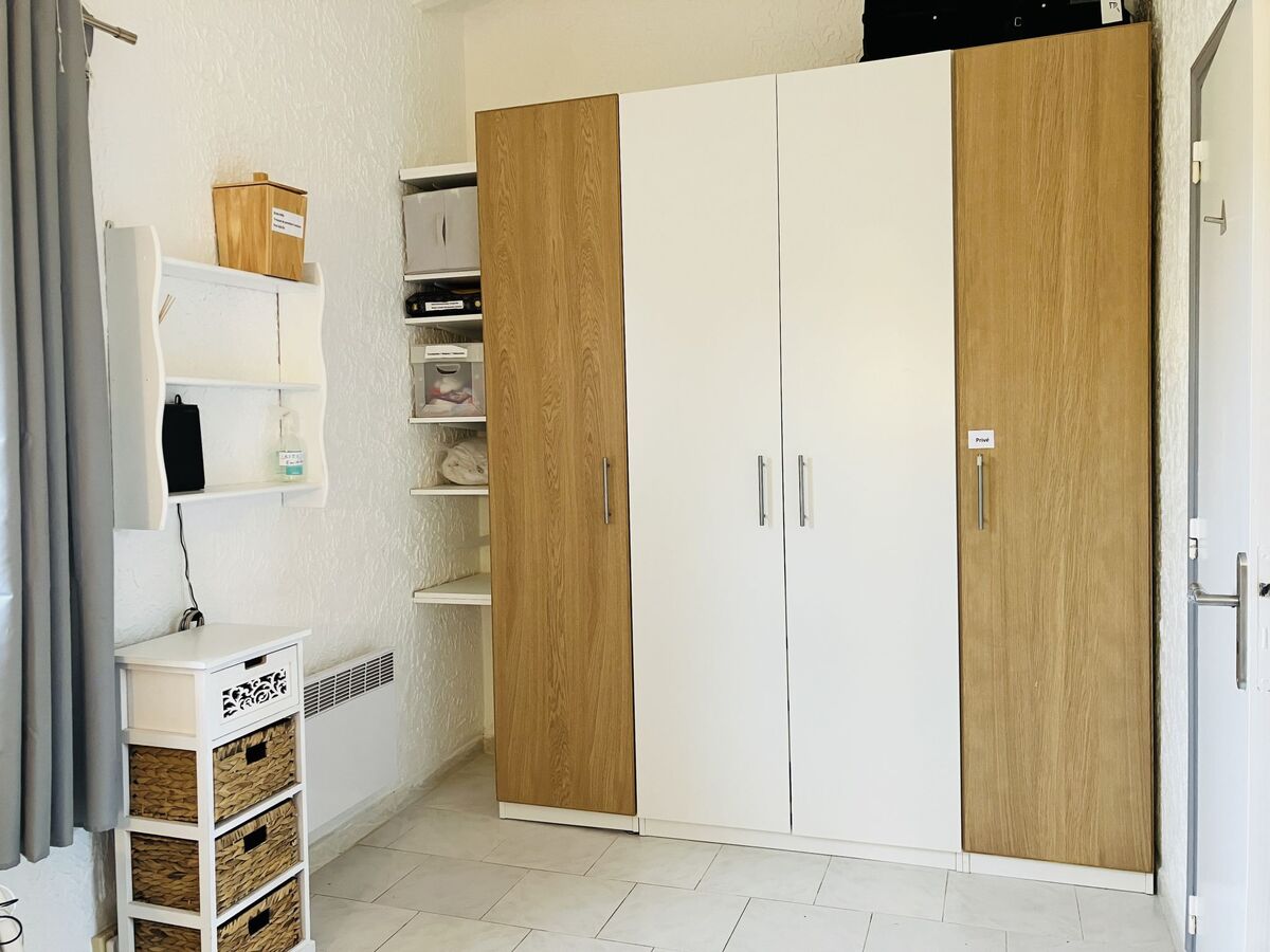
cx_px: 635
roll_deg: +1.0
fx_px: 1027
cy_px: 476
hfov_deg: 63.4
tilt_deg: -2.8
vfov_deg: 49.7
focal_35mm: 28
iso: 80
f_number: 1.8
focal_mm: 3.99
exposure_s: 1/50
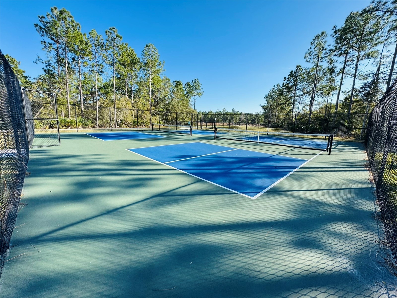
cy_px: 149
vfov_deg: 85.7
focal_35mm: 14
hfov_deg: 102.1
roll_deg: -1.0
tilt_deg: -10.4
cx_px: 198
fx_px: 161
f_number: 2.2
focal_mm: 2.22
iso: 40
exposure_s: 1/675
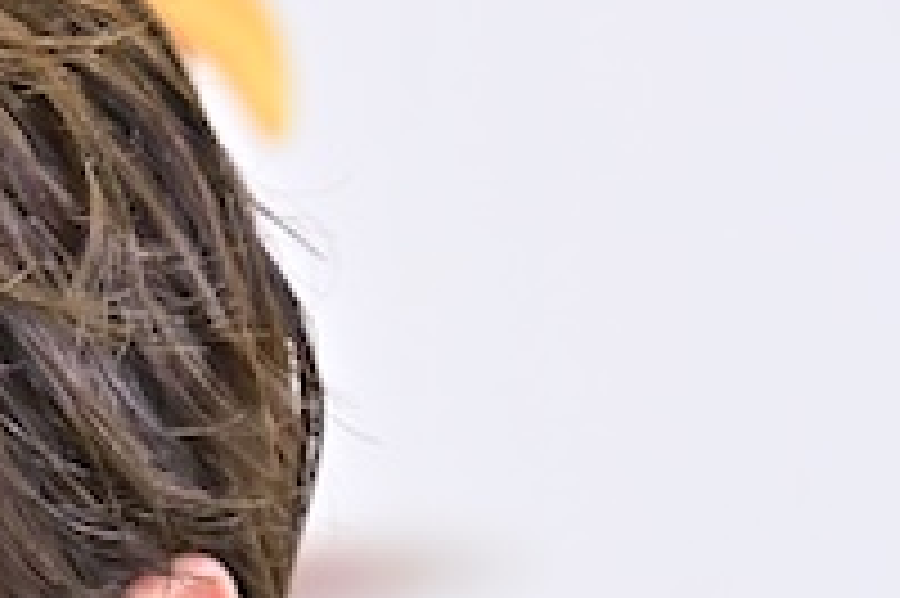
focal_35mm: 1002
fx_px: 25029
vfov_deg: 1.4
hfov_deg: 2.1
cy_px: 1176
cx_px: -158
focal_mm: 200
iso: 4000
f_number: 6.3
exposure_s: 1/160
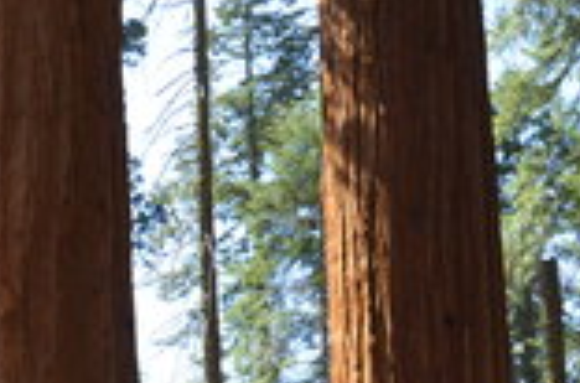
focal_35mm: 108
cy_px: 656
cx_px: -26
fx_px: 1735
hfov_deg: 18.4
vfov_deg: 11.8
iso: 200
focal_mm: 20
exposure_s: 1/160
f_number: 6.3
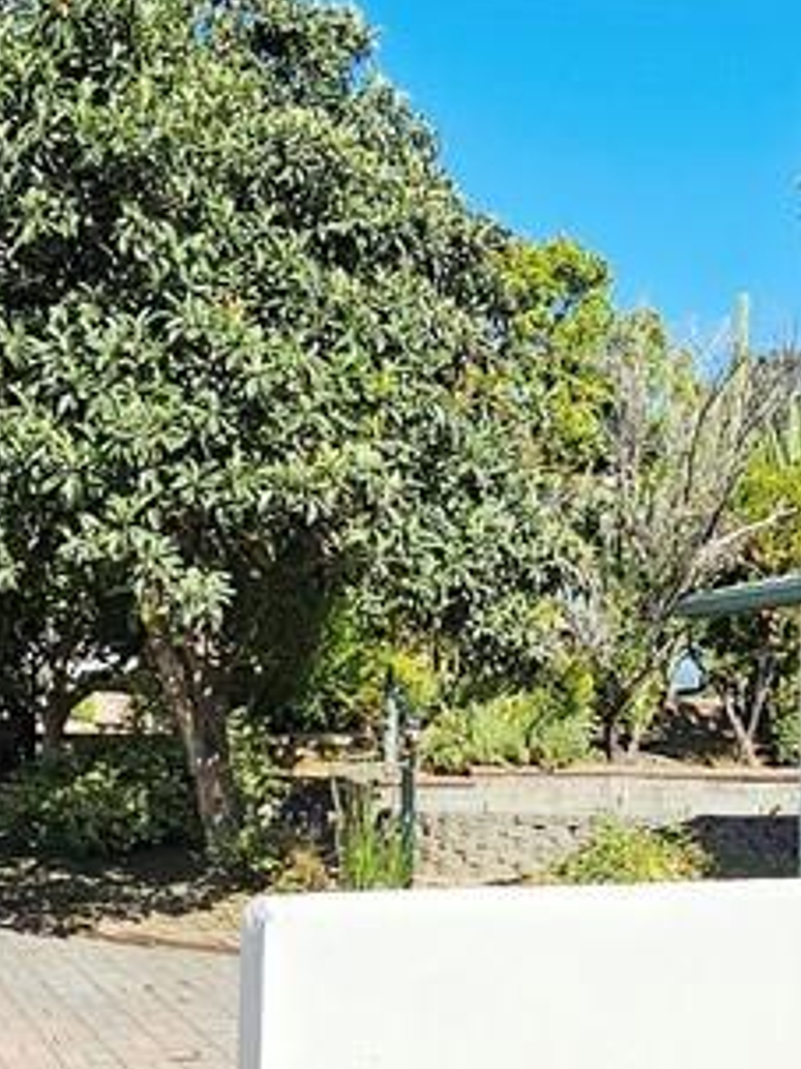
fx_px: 1358
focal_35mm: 44
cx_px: 522
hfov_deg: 32.6
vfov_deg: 42.1
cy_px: 759
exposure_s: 1/2417
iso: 50
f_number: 2.2
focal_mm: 2.2
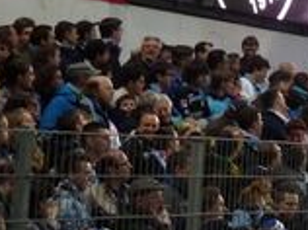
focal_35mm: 166
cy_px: -52
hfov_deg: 11.2
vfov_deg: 8.8
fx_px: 1475
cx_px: 532
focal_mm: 8.2
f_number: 3.2
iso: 400
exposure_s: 1/50
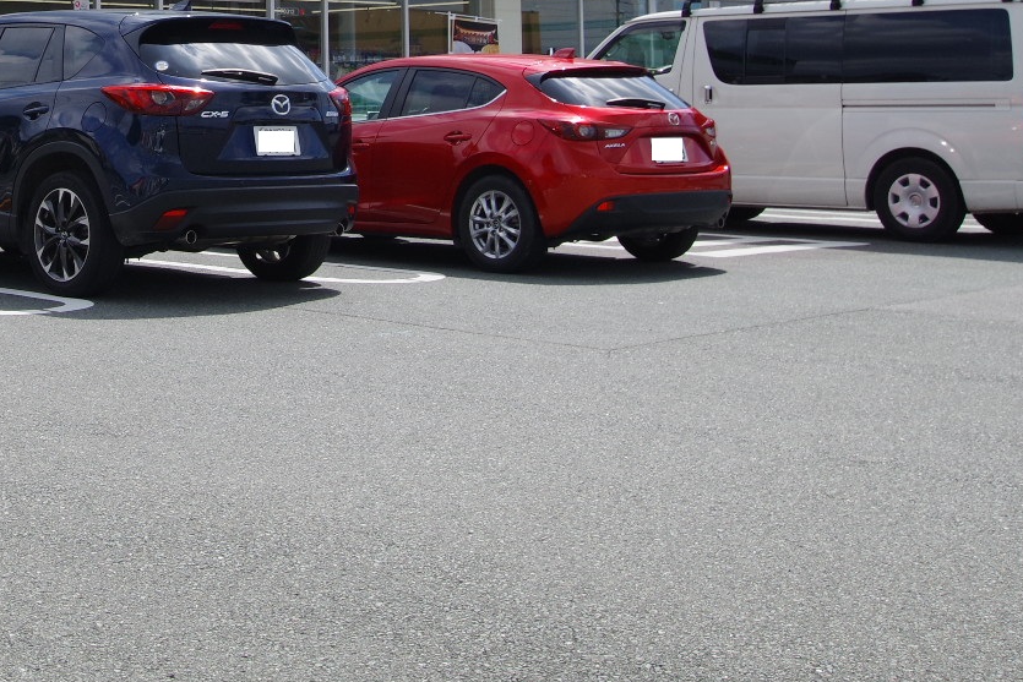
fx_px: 1961
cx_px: 91
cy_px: -48
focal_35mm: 69
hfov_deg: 28.1
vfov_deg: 19.0
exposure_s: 1/400
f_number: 7.1
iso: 200
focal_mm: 20
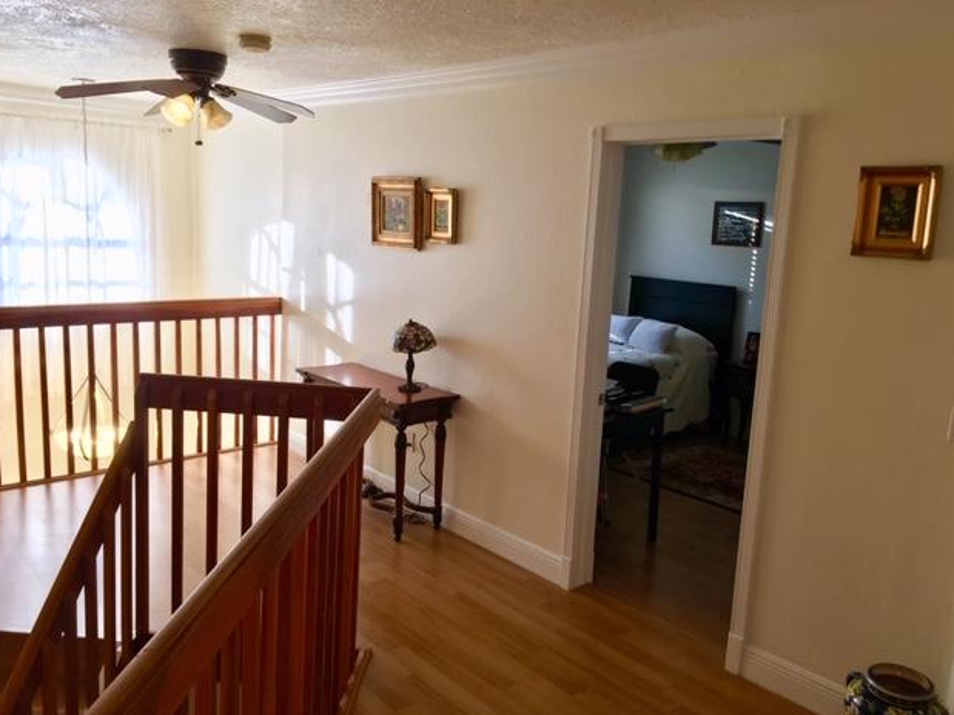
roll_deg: -3.2
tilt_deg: -7.8
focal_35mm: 30
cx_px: 472
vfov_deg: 46.8
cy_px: 358
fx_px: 827
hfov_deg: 60.0
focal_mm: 4.15
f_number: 2.2
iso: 25
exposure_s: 1/40
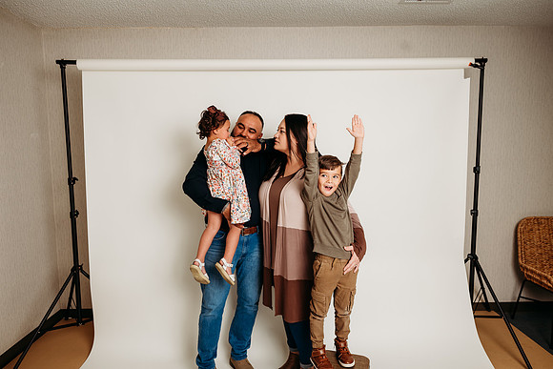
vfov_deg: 53.2
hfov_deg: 73.7
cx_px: 276
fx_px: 369
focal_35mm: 24
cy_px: 184
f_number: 4
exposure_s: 1/160
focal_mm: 24
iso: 100
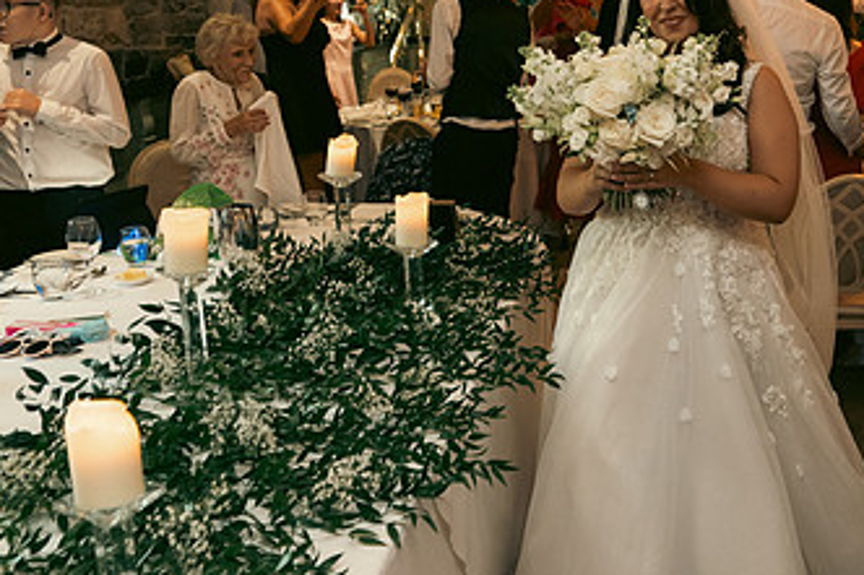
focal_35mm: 42
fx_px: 1007
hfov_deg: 44.6
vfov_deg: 31.6
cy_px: 199
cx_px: 666
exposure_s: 1/160
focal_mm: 24
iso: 2500
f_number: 3.5
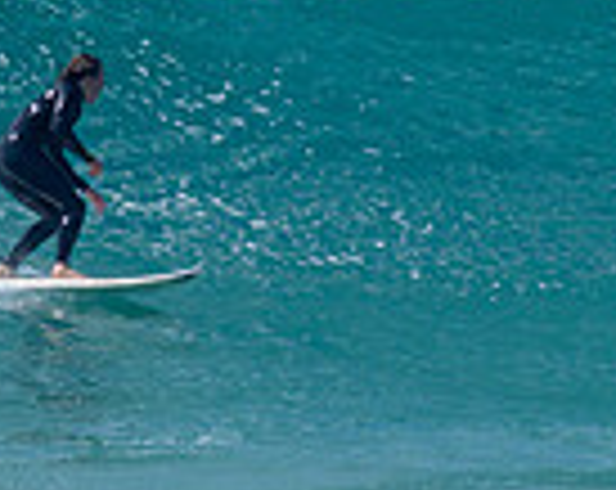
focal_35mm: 2231
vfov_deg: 0.7
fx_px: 40587
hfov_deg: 0.9
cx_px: 297
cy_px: -110
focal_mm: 560
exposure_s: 1/2000
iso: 560
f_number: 8
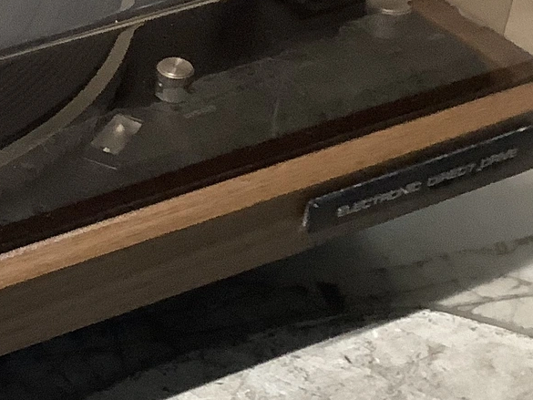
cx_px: -252
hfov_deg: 16.9
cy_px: 149
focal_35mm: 106
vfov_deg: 14.0
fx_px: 1632
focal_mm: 3.3
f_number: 2.4
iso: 125
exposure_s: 1/60
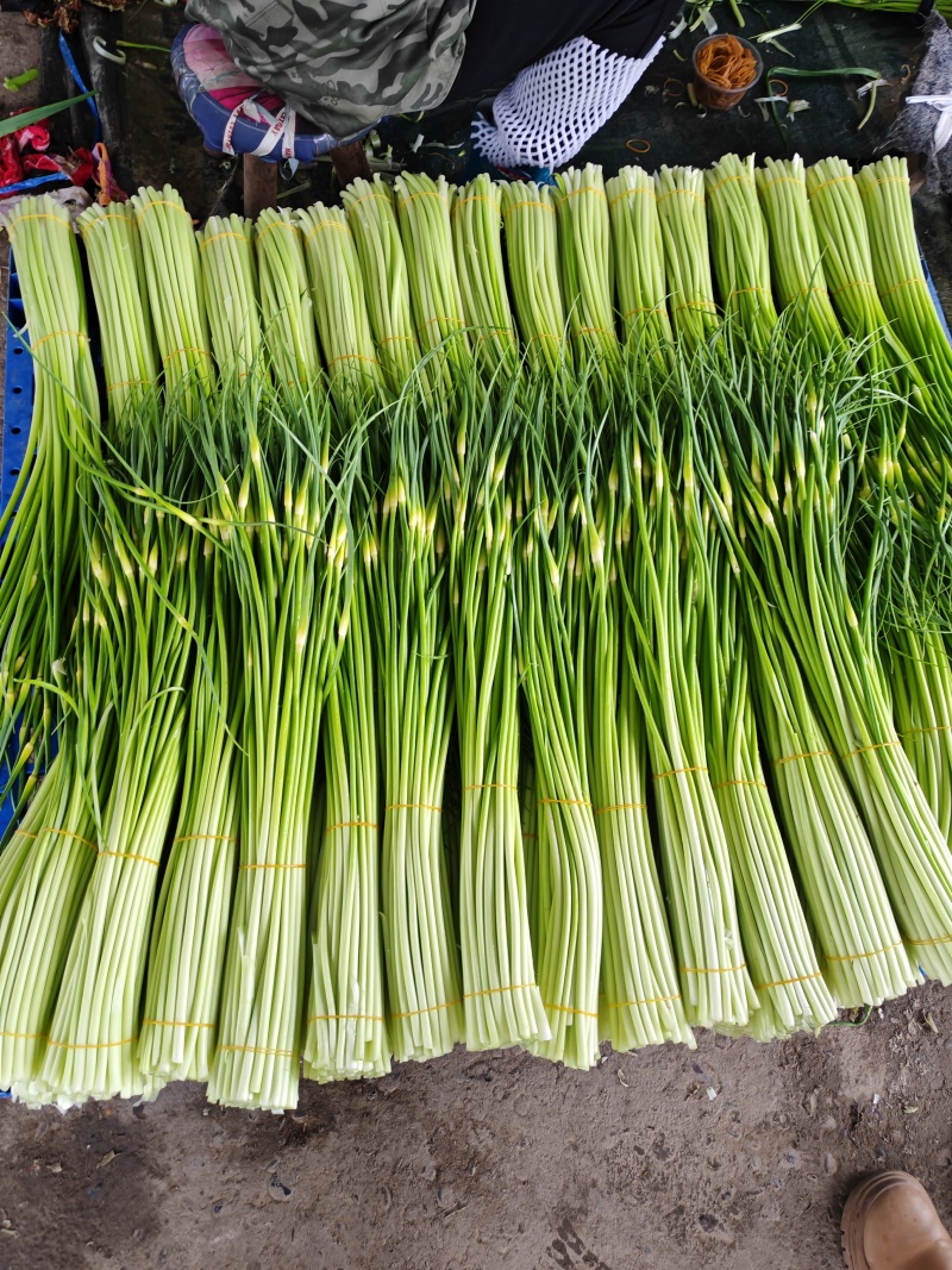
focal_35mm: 27
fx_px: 990
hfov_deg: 51.3
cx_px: 476
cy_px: 635
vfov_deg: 65.3
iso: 640
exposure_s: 1/33
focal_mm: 5.52
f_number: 1.95
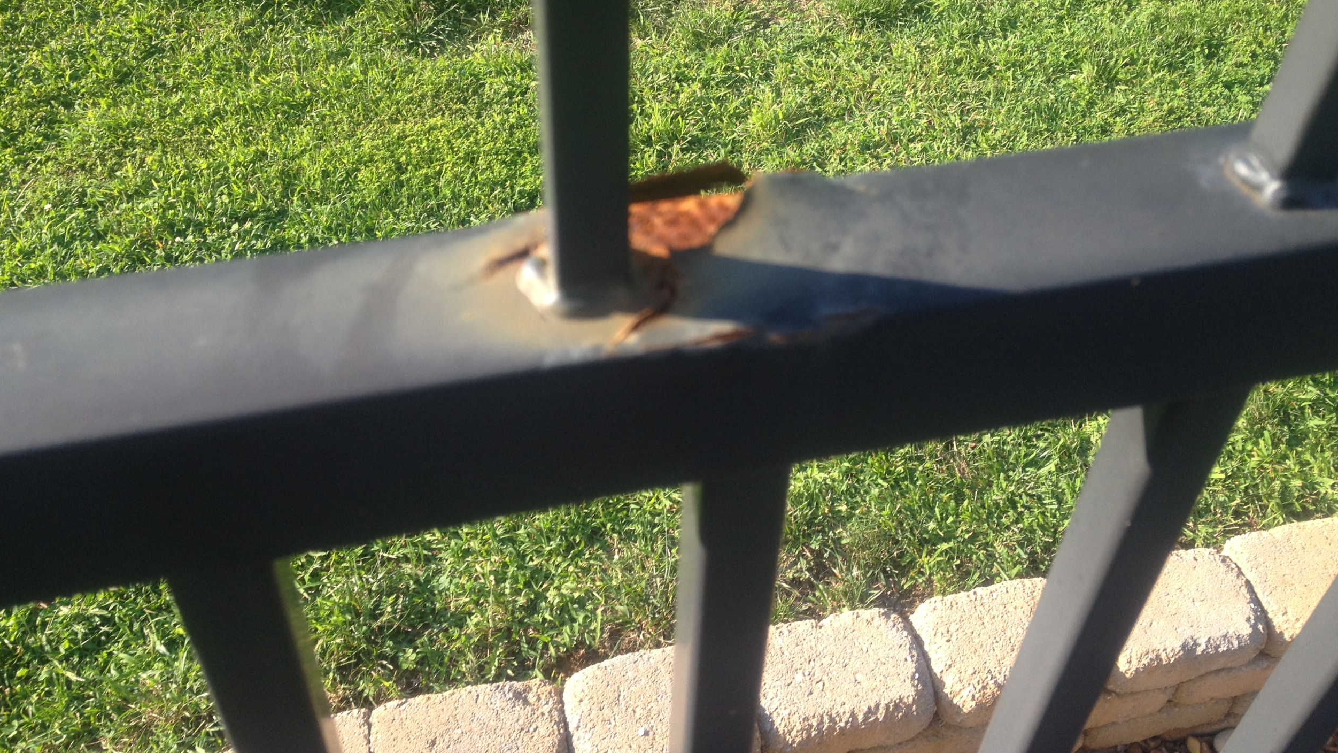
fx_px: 1384
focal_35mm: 39
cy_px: 256
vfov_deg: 30.2
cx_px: 674
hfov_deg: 51.6
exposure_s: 1/317
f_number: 2.4
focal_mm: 4.28
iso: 64
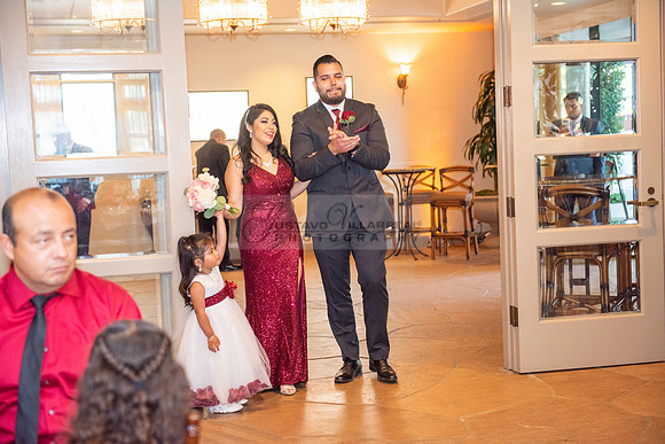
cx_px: 332
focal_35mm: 58
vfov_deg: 23.4
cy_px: 222
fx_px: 1072
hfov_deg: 34.5
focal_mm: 58
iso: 1600
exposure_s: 1/125
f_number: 3.5
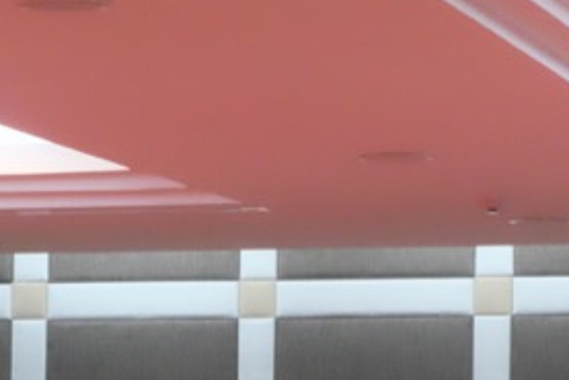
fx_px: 4396
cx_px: -37
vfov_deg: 4.9
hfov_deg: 7.4
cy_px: 617
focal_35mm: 278
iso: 6400
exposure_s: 1/90
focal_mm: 50
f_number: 5.6
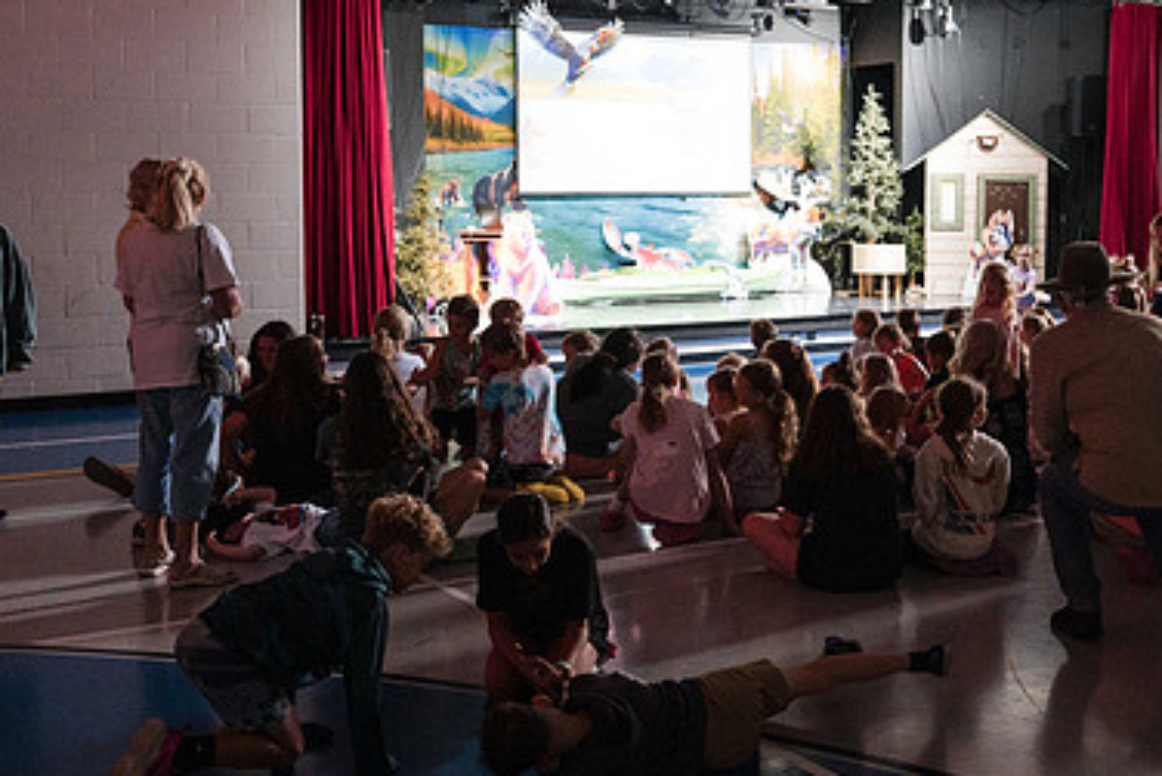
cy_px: 306
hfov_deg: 41.0
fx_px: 1550
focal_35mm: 48
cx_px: 678
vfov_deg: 28.0
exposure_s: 1/60
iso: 5000
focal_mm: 30
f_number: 4
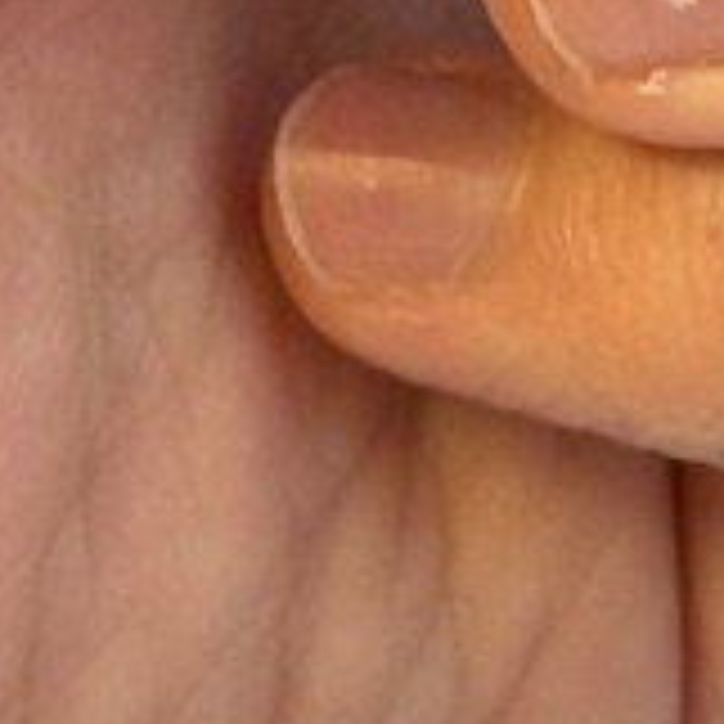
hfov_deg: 5.2
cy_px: -1282
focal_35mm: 338
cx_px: 634
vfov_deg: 5.0
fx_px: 7998
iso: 64
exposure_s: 1/50
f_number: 1.78
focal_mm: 6.86
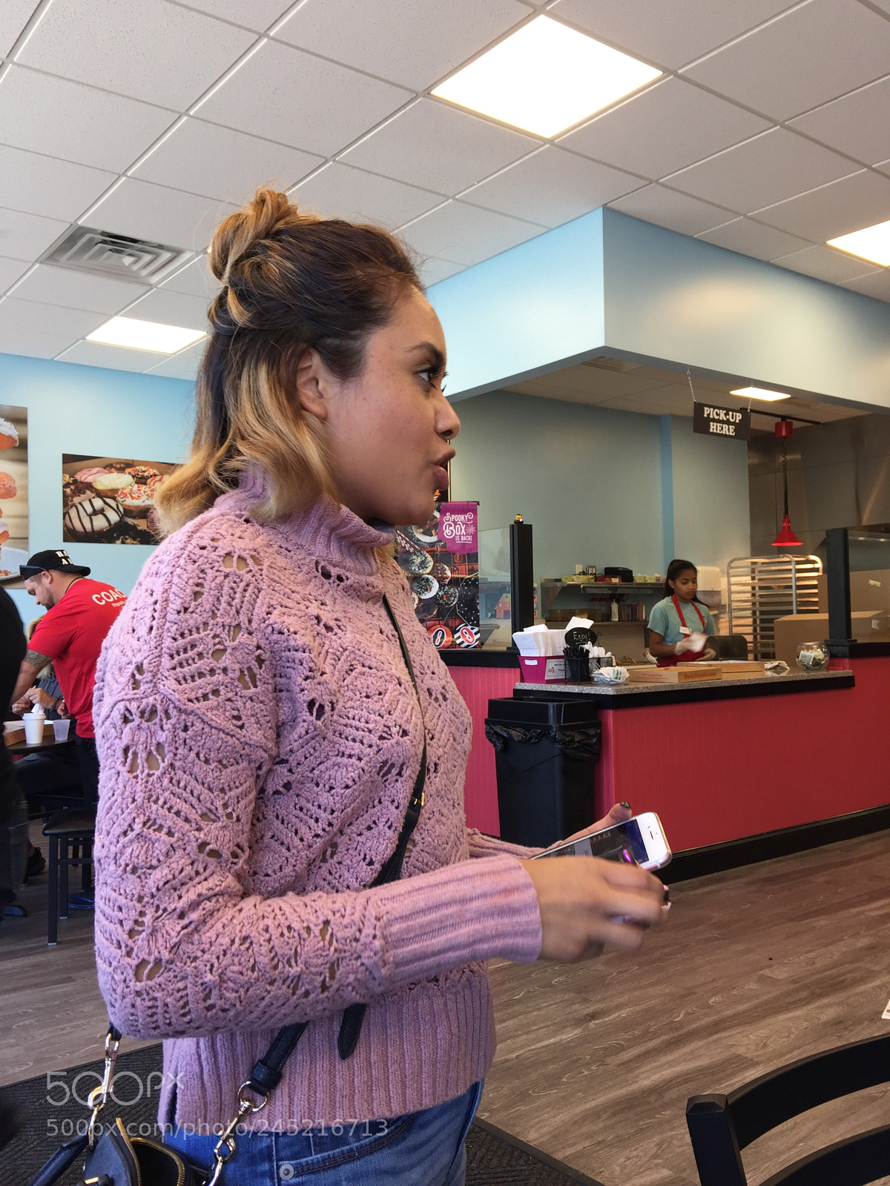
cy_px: 593
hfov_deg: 48.2
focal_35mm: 29
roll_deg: +1.1
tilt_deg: +2.7
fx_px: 994
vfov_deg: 61.7
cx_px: 445
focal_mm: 4.15
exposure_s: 1/40
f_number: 2.2
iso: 32
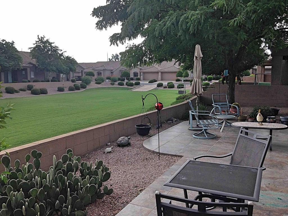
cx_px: 144
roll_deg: -0.6
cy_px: 108
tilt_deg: -10.1
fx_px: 275
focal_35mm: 33
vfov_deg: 42.9
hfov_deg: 55.4
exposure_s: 1/164
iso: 50
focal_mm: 4.12
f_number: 2.4
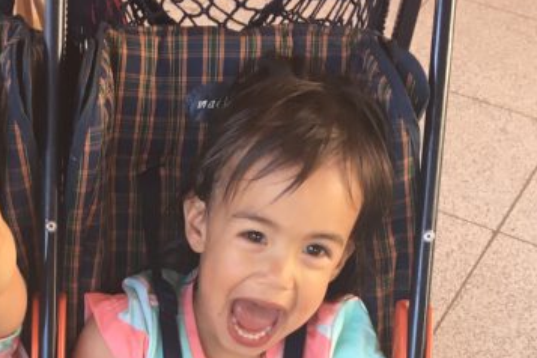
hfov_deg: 27.3
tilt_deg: -50.3
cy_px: 485
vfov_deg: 17.6
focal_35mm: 72
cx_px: 80
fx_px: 1074
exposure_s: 1/33
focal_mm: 4.15
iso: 32
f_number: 2.2
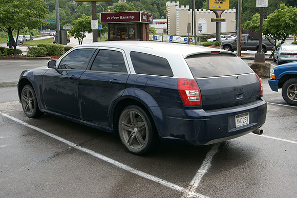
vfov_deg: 31.9
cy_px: 99
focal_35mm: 42
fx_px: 347
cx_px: 148
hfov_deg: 46.4
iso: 100
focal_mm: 28
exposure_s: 1/160
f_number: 8
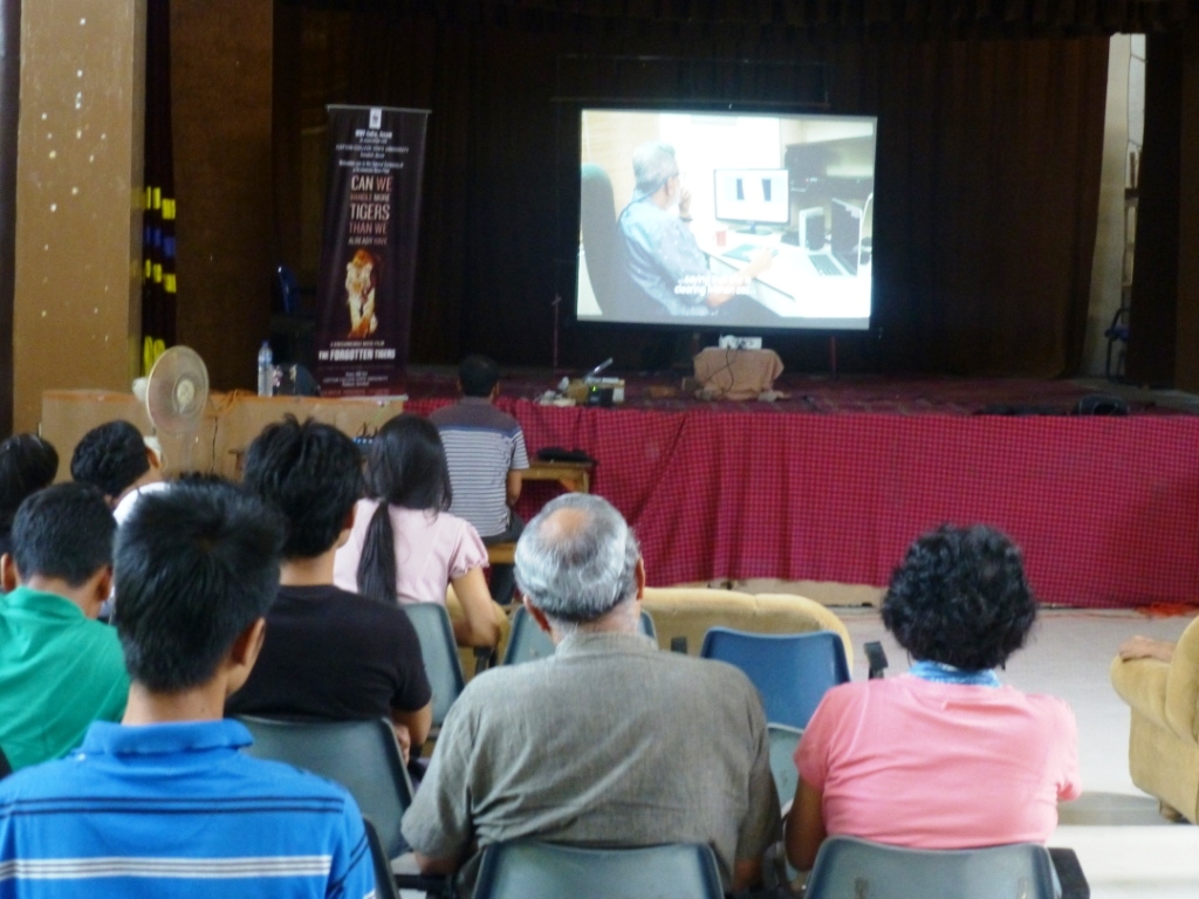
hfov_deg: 29.4
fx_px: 2286
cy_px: 450
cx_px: 600
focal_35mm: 66
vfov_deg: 22.3
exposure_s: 1/5
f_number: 4.9
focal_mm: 11.7
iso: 500
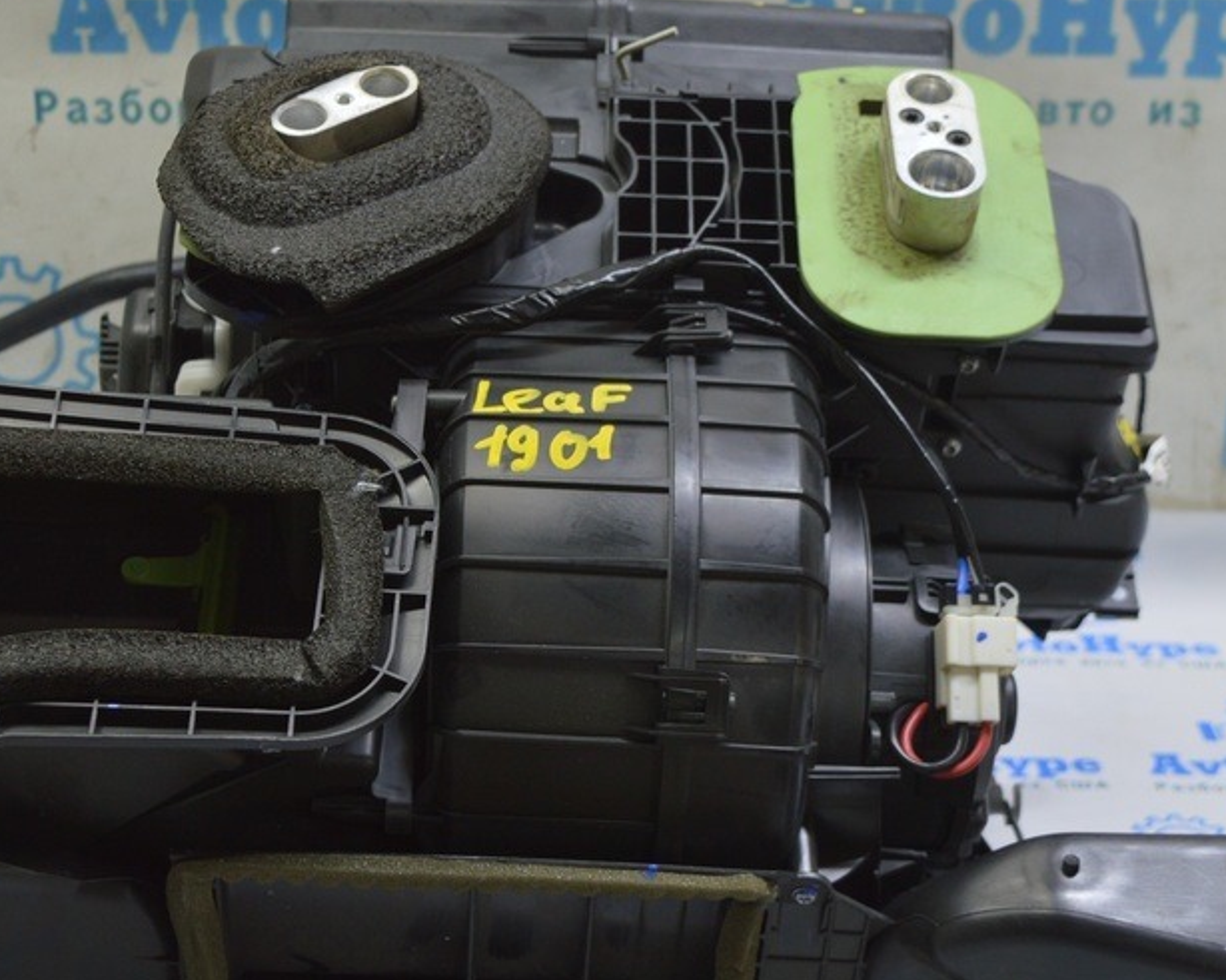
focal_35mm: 73
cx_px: 405
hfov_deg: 26.0
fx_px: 2640
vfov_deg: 21.0
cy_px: 586
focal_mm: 31
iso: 400
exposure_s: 1/25
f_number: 5.6
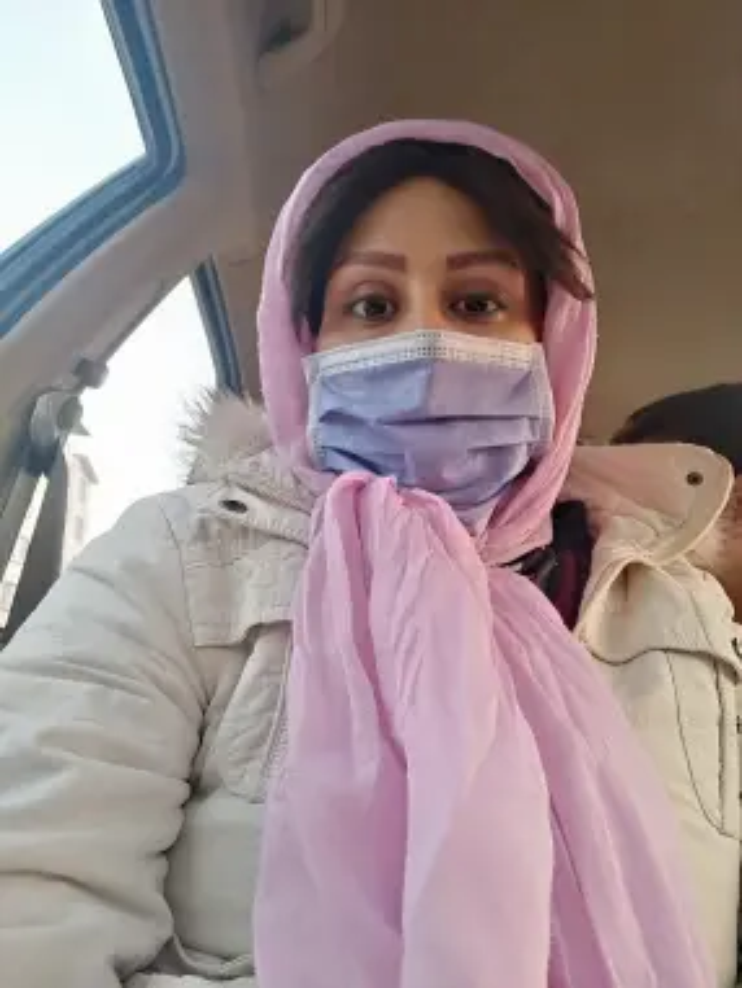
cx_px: 371
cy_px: 494
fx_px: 743
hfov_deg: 53.1
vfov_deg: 67.3
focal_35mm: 26
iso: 184
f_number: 2
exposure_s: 1/30
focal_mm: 3.62
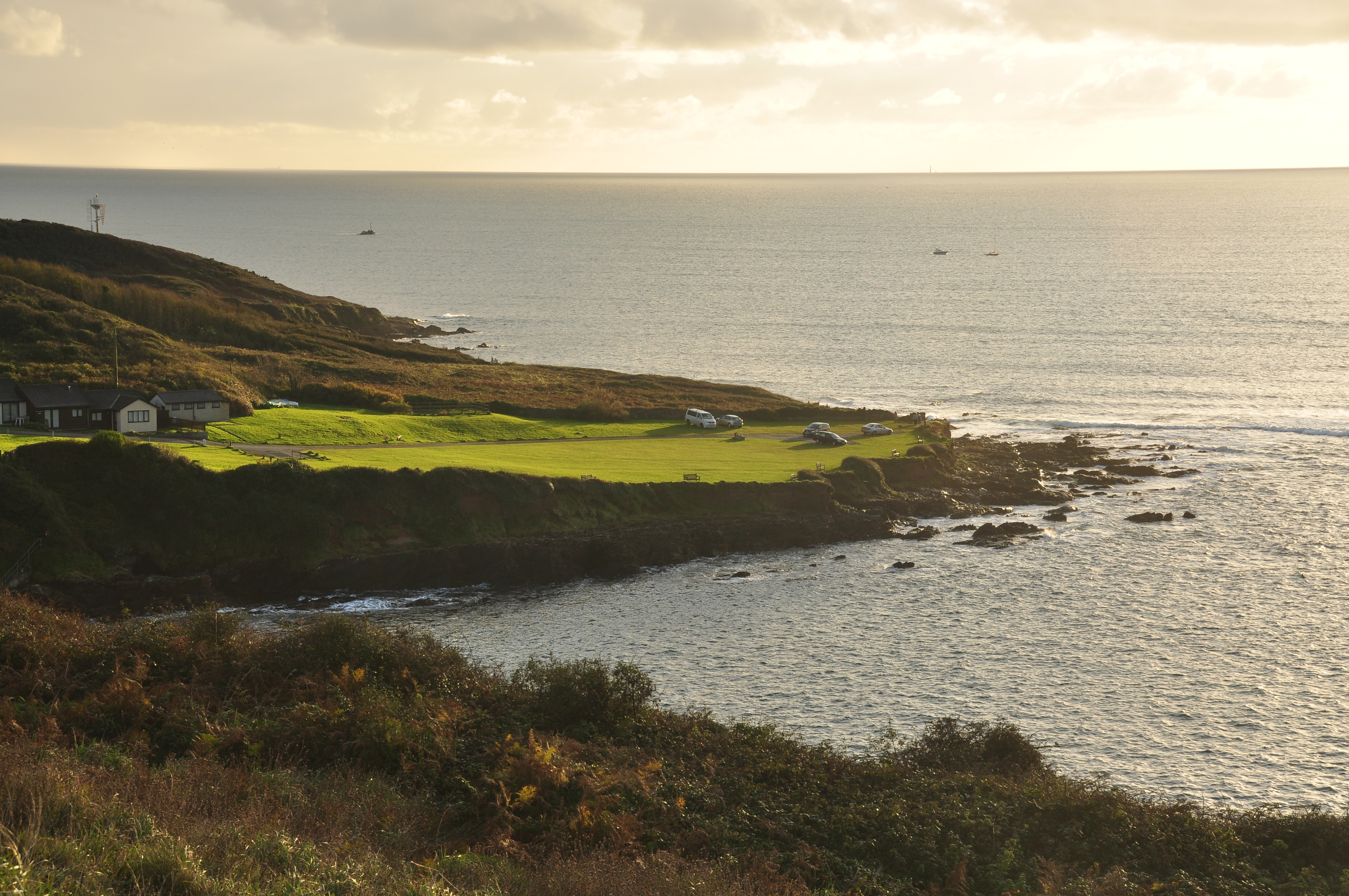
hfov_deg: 27.0
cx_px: 674
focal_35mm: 75
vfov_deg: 18.1
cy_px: 448
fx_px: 2807
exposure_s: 1/250
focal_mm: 50
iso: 200
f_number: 8
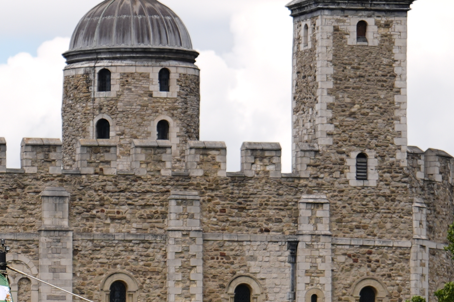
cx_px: -295
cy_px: 381
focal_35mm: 606
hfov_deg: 3.4
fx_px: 7641
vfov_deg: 2.3
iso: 125
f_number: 2.8
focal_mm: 135
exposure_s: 1/2500
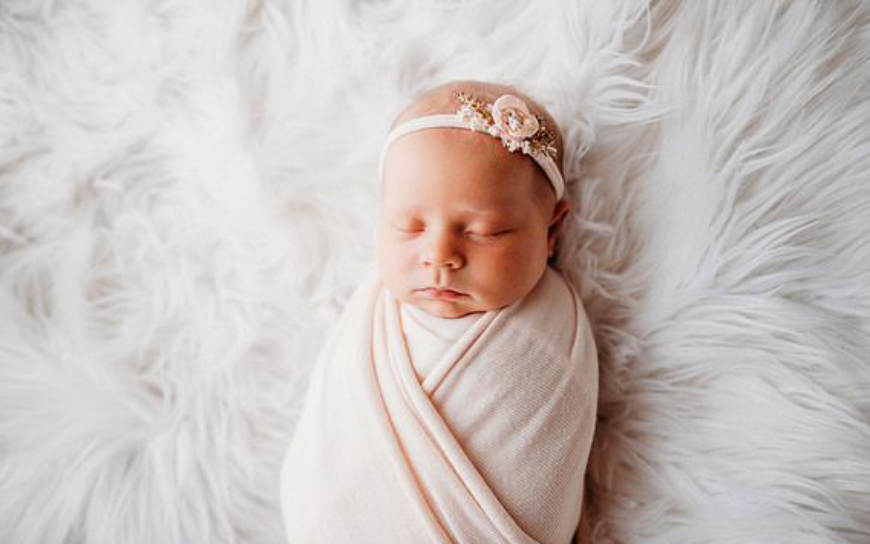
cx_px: 443
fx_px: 593
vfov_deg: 49.3
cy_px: 272
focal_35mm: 25
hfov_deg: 72.5
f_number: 2.5
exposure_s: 1/200
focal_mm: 24
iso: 80
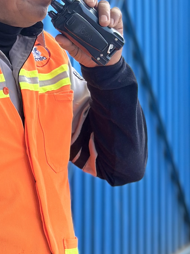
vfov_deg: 13.9
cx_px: 127
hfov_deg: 10.4
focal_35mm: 142
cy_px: 149
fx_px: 1039
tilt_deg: -6.9
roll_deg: +0.9
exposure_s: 1/816
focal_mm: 6.86
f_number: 1.78
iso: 80
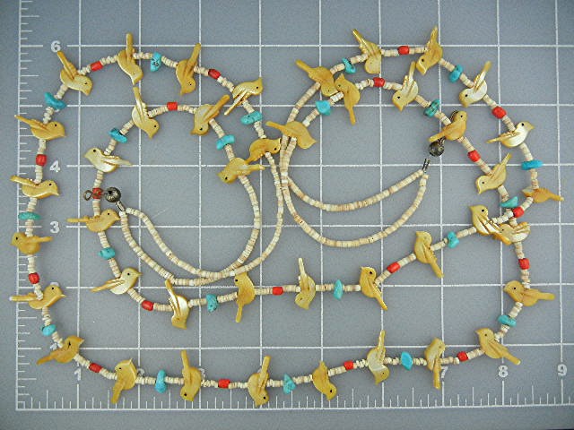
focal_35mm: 30
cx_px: 287
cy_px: 215
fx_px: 497
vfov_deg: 46.8
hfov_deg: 60.0
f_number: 3.5
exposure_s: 1/16.3
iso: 400
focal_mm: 5.4
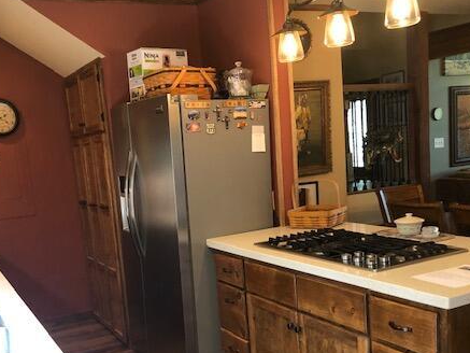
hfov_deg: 45.7
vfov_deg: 34.7
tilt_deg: -10.3
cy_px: 246
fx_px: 557
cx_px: 208
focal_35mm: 41
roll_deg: +4.9
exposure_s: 1/15
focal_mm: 3.99
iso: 50
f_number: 1.8
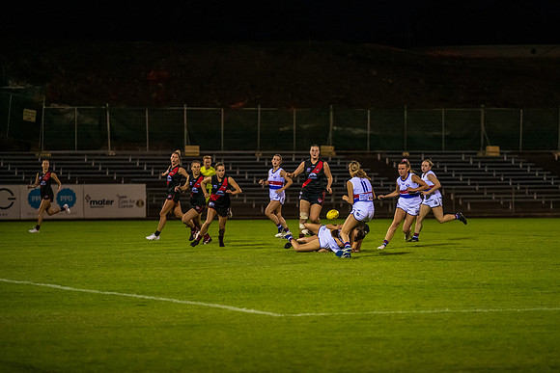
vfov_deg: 5.7
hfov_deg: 8.5
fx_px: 3766
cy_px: 222
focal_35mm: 242
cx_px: 337
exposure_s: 1/800
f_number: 2.8
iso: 3200
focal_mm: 200
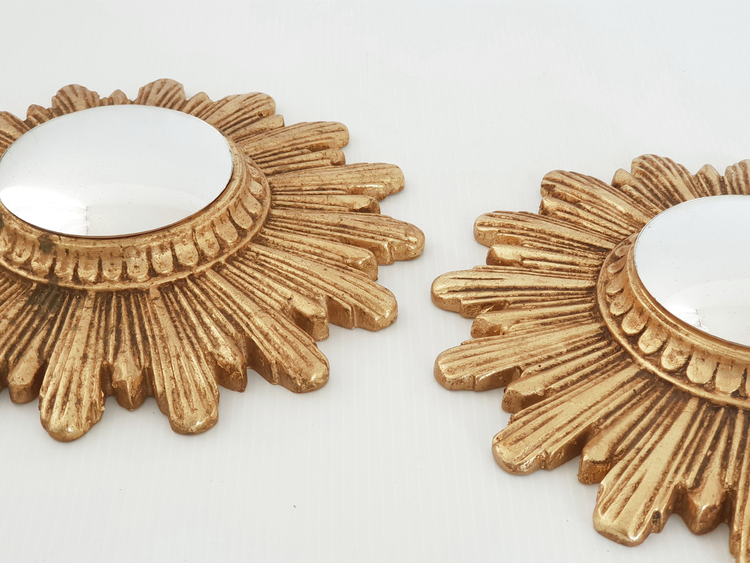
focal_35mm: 52
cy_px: 282
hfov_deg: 36.8
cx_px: 375
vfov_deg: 28.0
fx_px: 1127
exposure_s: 1/33
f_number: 2.4
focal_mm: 6
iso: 40
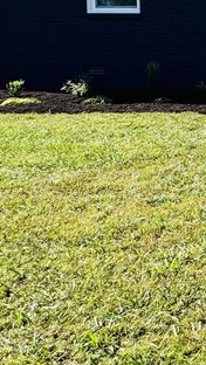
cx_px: 439
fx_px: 484
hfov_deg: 16.5
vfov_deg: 39.3
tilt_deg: -3.2
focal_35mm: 50
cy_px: 61
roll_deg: +0.3
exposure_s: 1/669
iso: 40
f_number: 2.2
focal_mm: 2.22
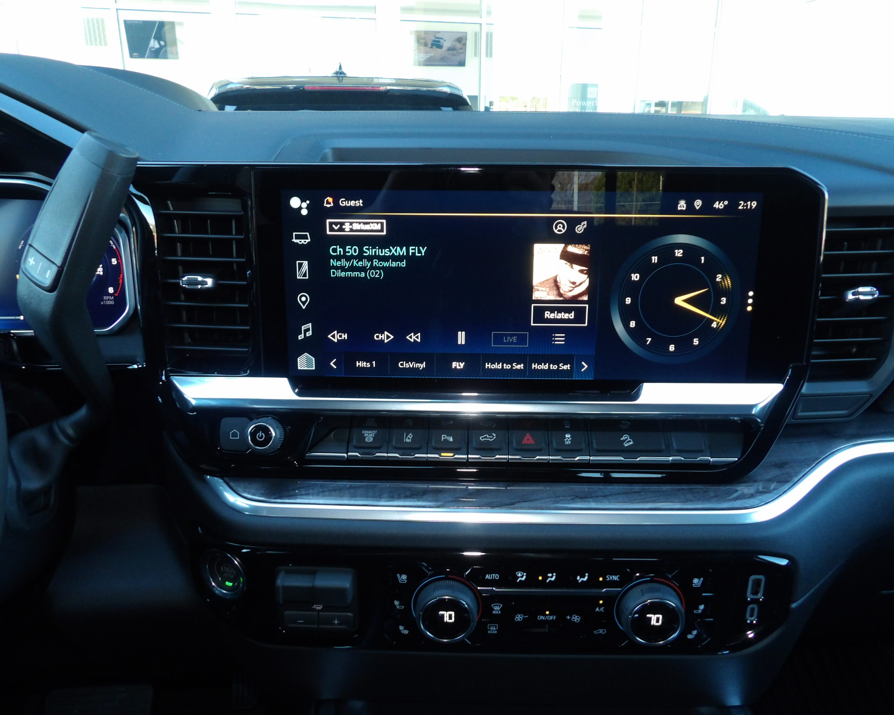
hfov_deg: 66.0
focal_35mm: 26
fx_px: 688
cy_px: 368
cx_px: 452
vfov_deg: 54.9
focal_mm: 4.3
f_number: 3.2
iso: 200
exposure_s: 1/29
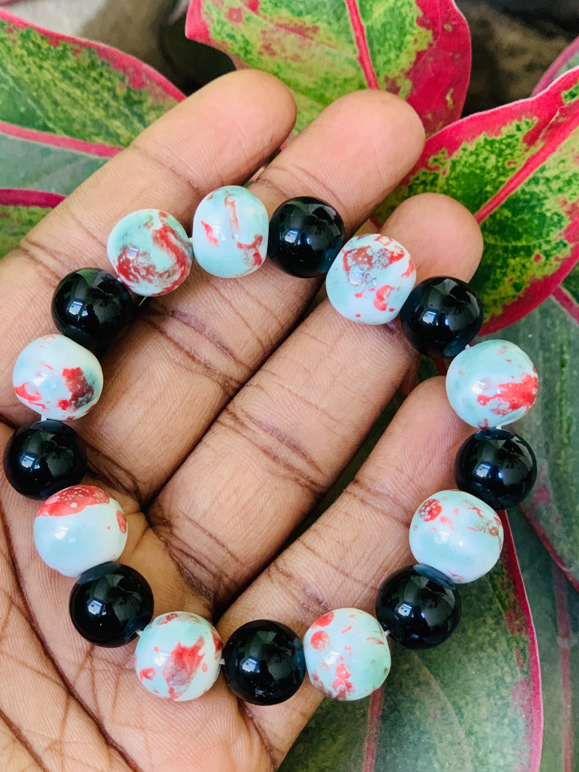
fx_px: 1717
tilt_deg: -42.1
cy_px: 395
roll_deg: -5.5
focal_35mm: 77
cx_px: 271
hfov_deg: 19.1
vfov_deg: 25.3
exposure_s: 1/66
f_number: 2.4
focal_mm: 6
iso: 125
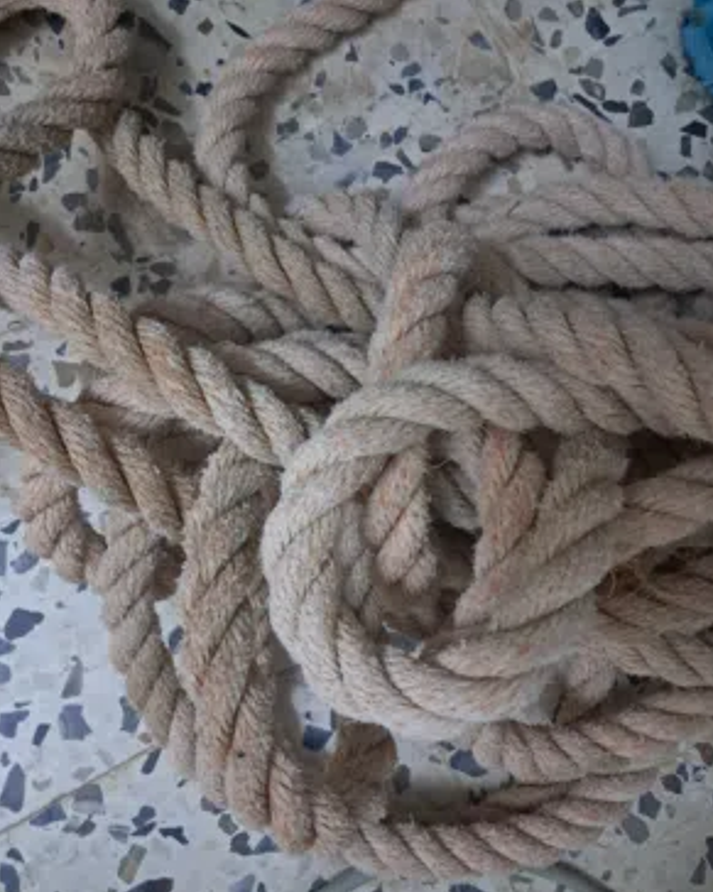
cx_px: 358
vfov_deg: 60.5
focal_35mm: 29
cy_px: 448
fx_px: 765
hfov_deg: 50.0
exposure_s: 1/25
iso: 800
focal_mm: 4
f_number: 1.8
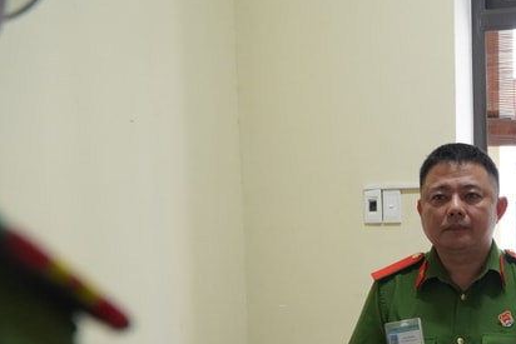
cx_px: 542
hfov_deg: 30.9
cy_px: 329
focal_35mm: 59
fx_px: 846
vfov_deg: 22.3
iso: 2000
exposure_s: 1/160
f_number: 4
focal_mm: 18
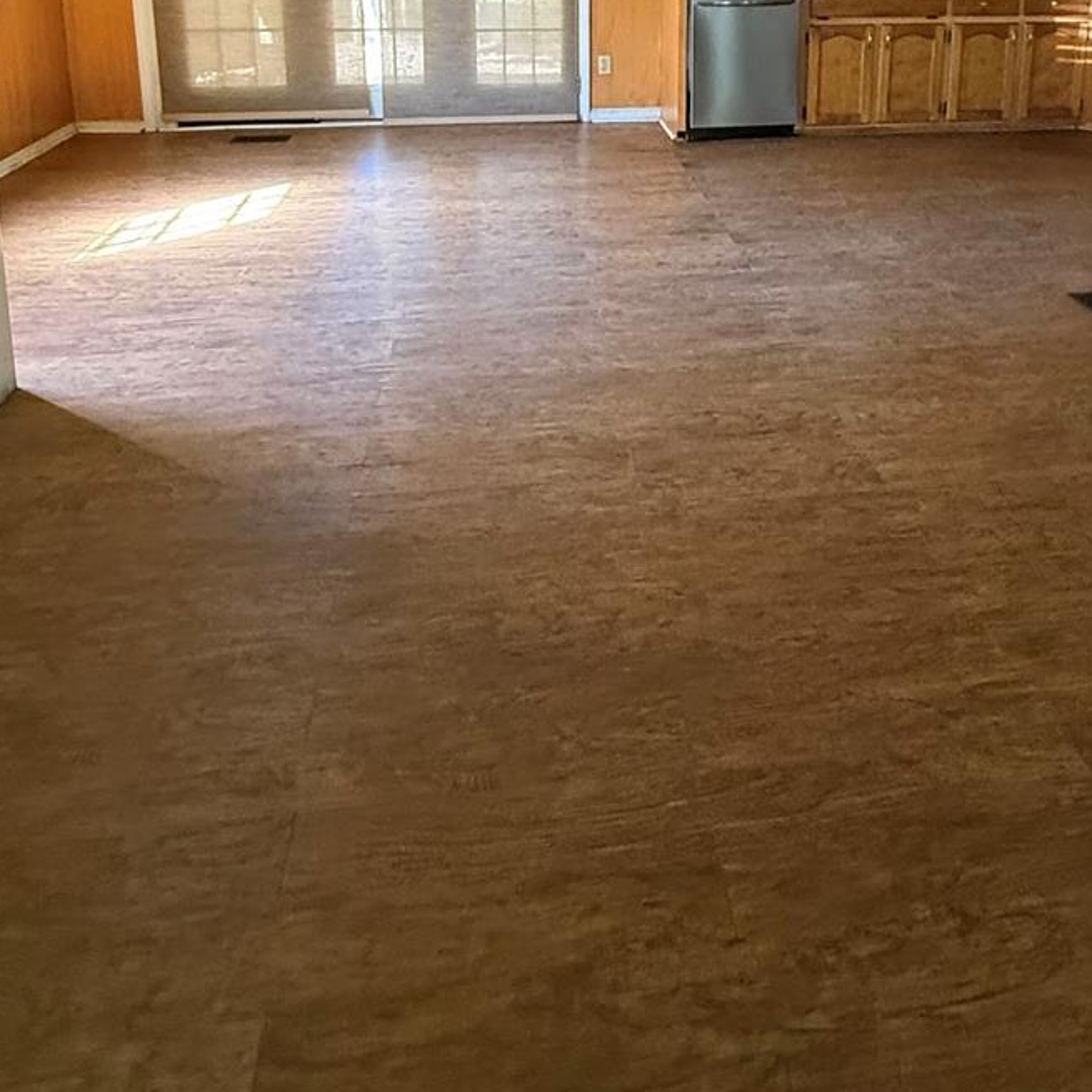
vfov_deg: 49.6
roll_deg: -1.2
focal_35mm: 29
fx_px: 1035
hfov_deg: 55.1
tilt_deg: -10.2
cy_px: 110
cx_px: 672
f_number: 2.2
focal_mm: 2.22
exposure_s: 1/60
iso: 640
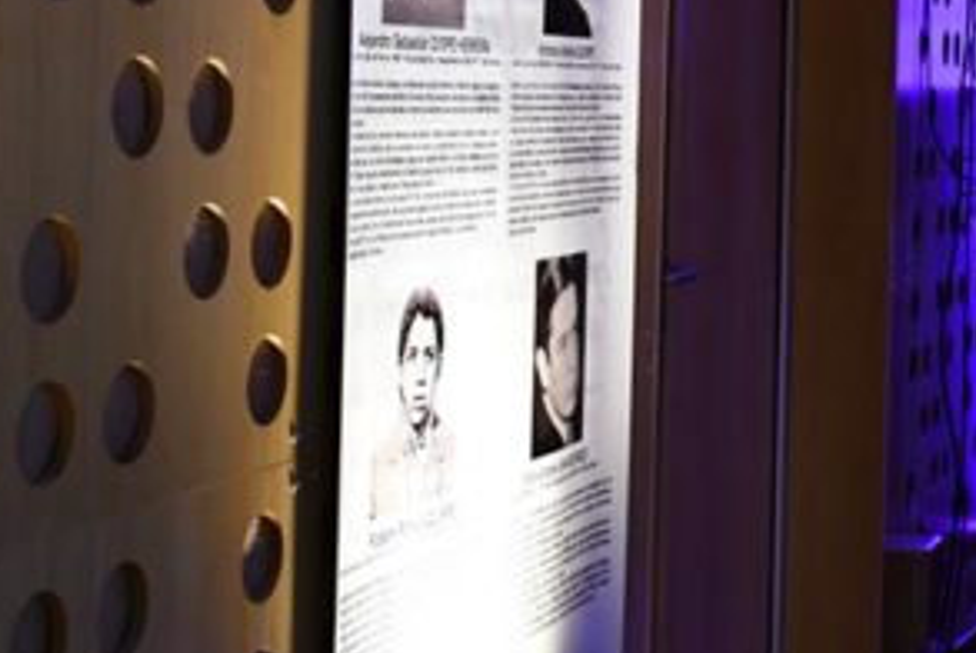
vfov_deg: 15.3
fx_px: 2415
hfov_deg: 21.8
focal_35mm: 89
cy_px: 90
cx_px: 1043
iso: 2800
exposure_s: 1/125
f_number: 3.8
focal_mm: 23
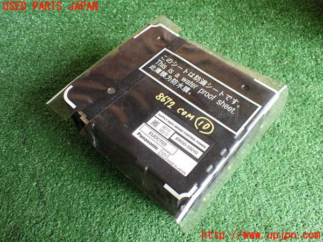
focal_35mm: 30
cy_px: 121
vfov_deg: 46.8
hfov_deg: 60.0
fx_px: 280
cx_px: 162
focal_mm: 5.4
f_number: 2.3
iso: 640
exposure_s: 1/125
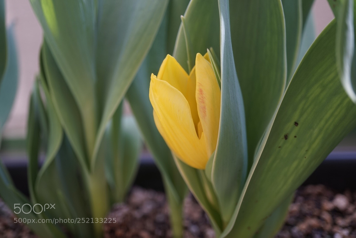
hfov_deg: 43.6
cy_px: 119
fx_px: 445
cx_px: 178
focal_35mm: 45
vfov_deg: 29.9
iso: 100
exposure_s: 1/250
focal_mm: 30
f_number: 4
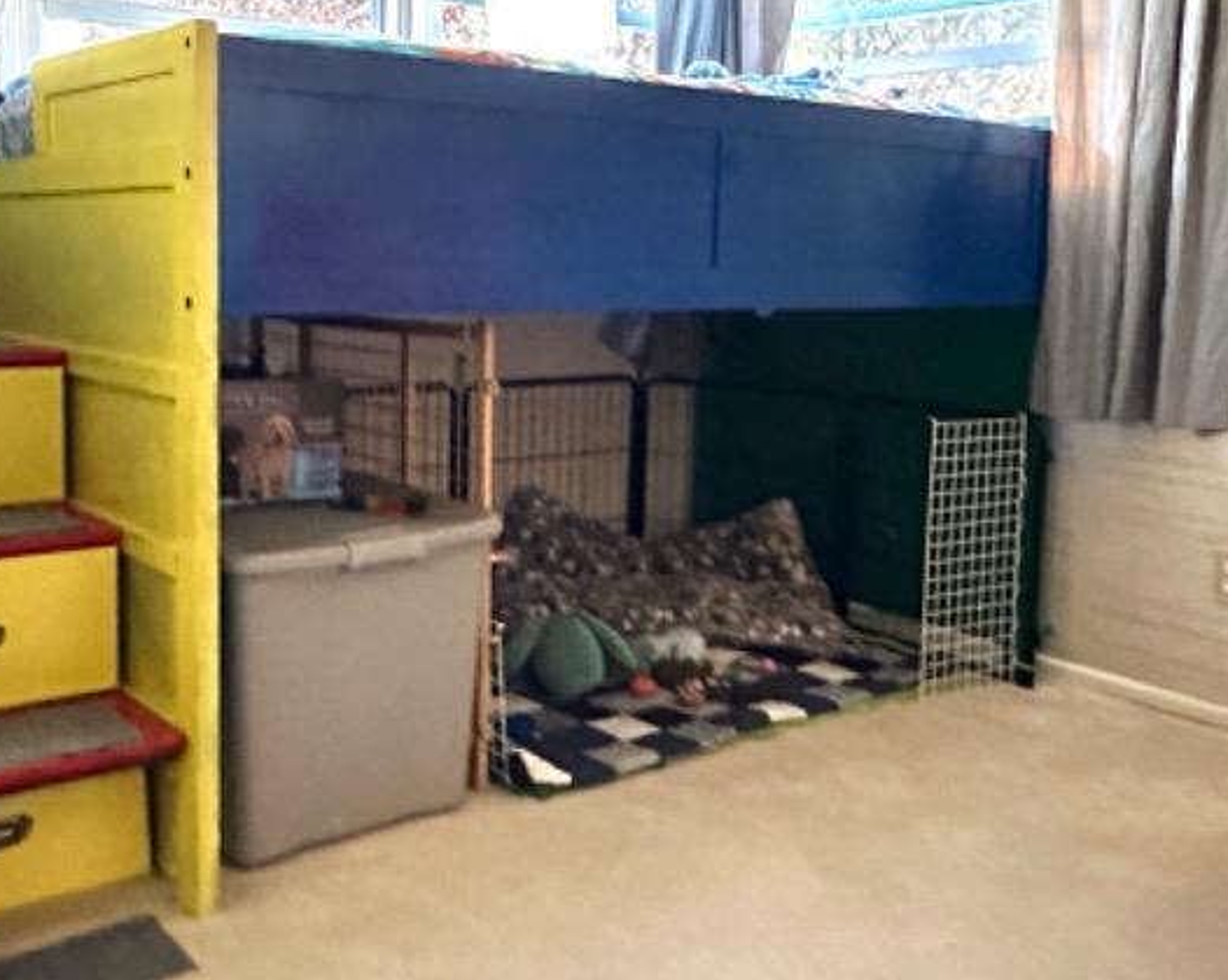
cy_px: 391
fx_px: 1416
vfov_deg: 38.0
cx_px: 523
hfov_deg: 46.7
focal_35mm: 39
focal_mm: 2.22
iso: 1250
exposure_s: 1/60
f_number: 2.2
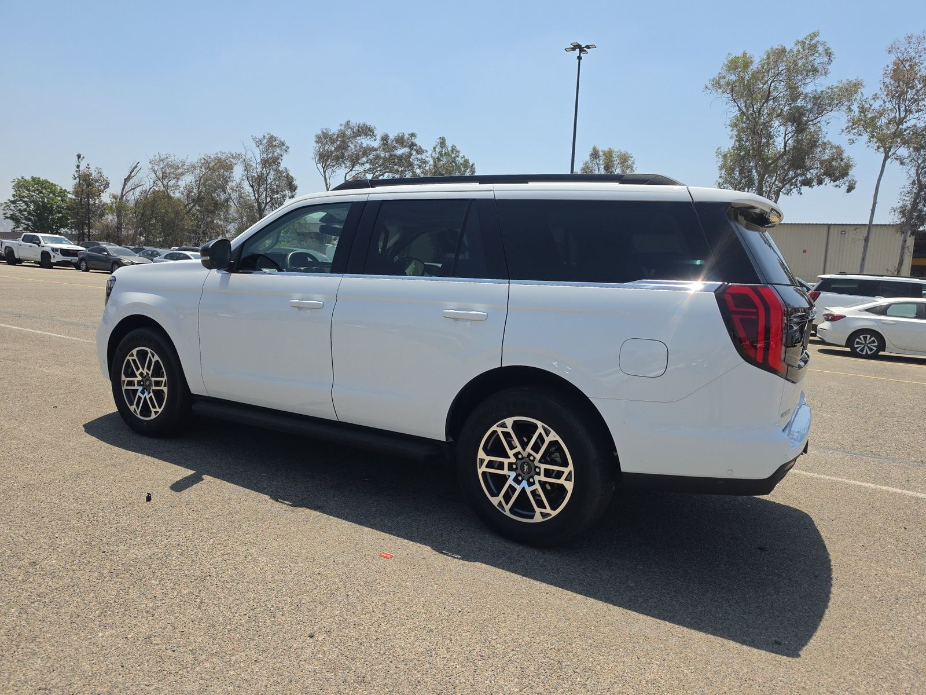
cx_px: 463
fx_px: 615
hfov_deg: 73.9
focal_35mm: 23
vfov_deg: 58.9
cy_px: 348
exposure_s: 1/6148
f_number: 1.4
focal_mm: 6.5
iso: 65
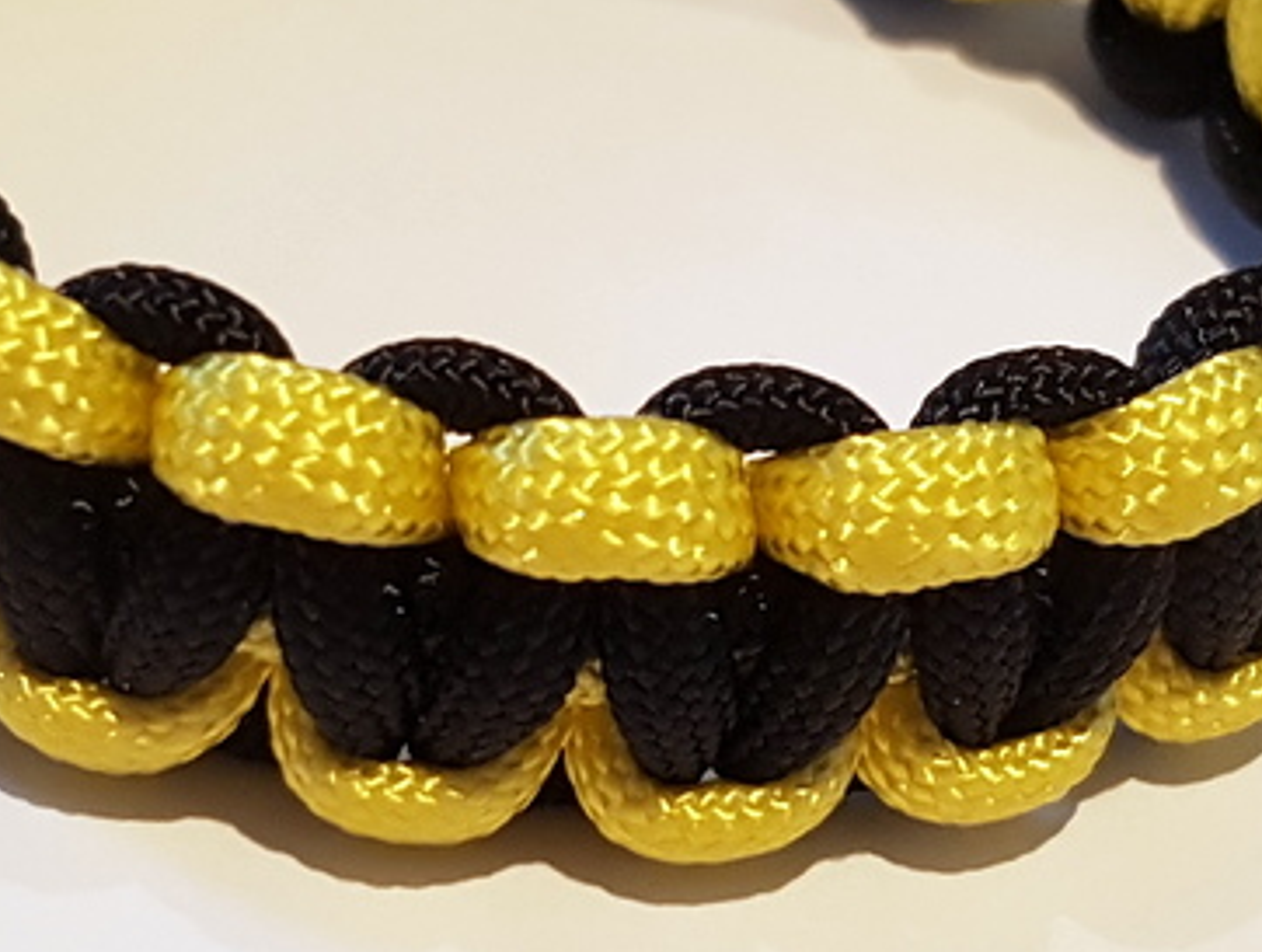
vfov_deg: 30.5
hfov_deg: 41.0
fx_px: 1680
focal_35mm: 46
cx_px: 523
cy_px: 131
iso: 160
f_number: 1.7
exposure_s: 1/50
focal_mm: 4.2
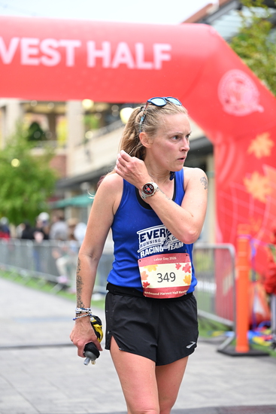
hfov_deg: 16.9
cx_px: 138
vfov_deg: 25.1
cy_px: 207
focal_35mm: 81
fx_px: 931
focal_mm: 81
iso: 1250
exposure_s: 1/1600
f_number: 2.8
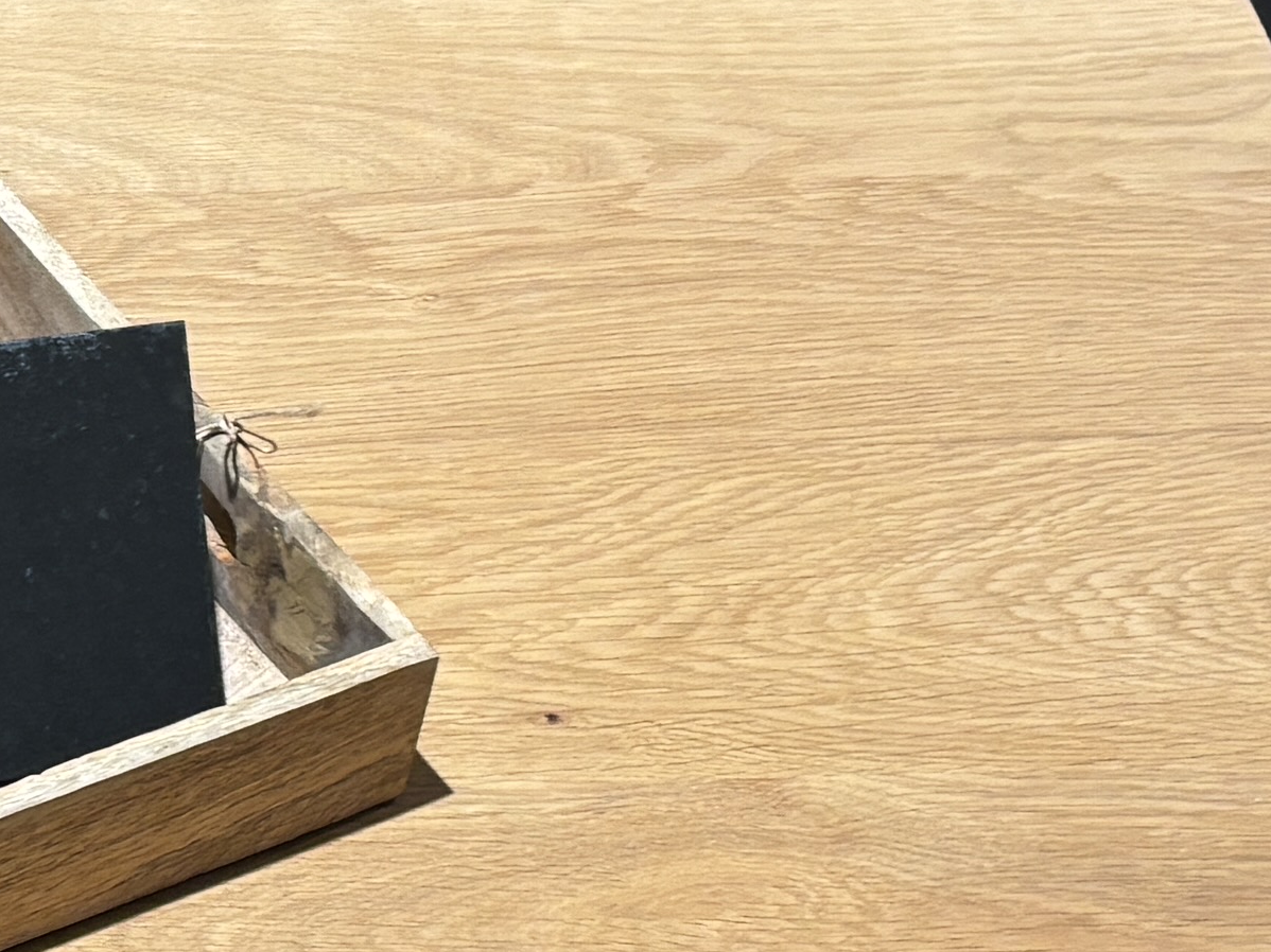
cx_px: -451
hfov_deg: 15.1
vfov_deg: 11.8
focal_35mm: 124
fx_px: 4552
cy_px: 954
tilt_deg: -47.6
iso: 80
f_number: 1.6
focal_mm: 5.96
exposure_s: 1/50
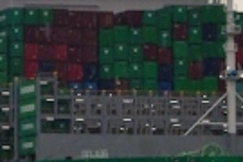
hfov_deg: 4.6
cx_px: -76
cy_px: -65
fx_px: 2990
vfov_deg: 3.1
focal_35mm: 443
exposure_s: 1/400
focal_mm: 50
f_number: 10
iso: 800
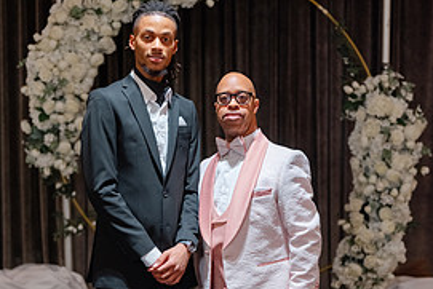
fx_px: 915
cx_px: 206
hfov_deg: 26.6
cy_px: 230
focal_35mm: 76
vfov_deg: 17.8
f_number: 1.7
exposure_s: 1/250
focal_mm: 55
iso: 1600
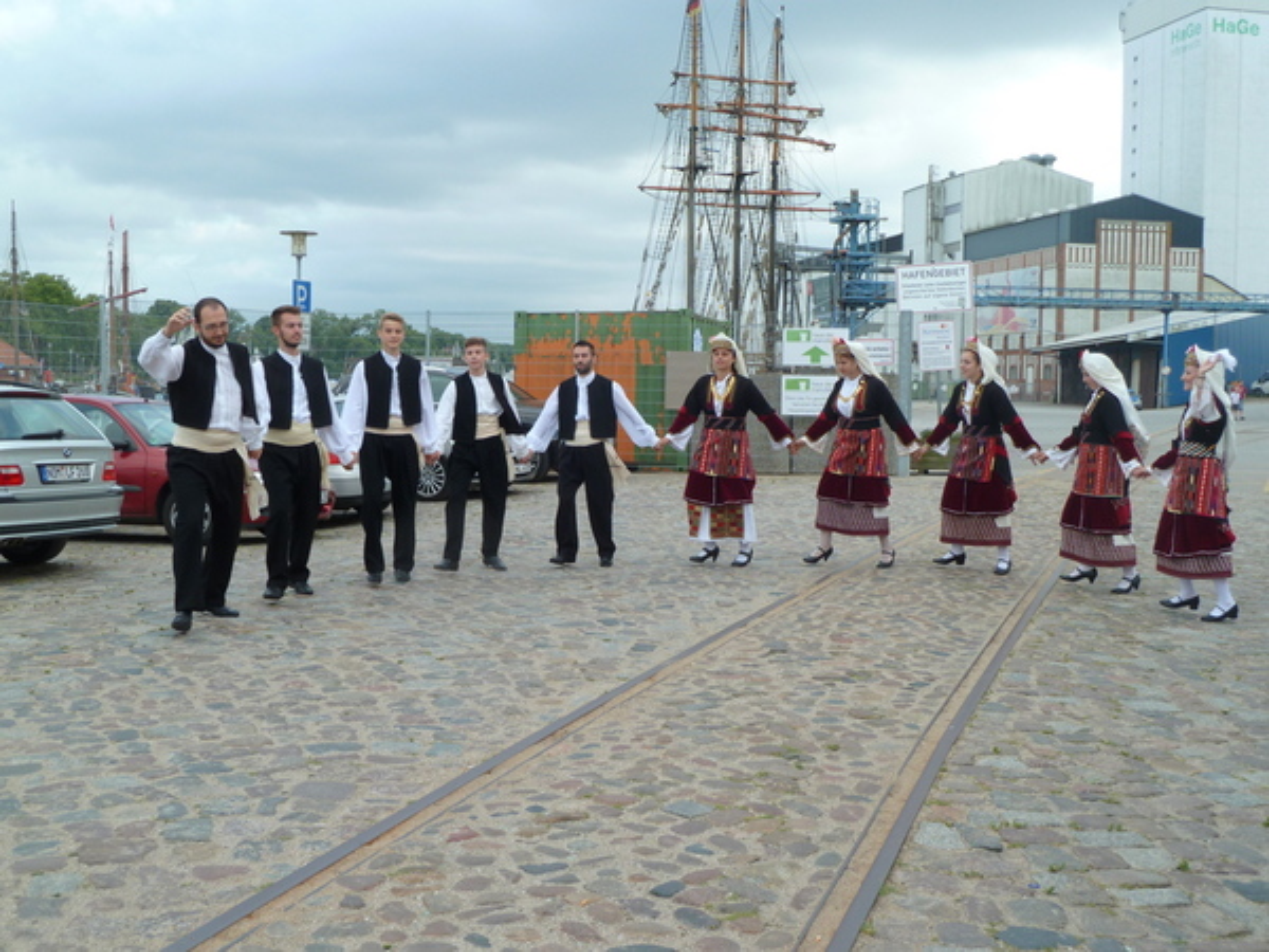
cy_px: 476
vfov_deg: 36.0
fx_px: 1466
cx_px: 634
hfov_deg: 46.8
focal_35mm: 40
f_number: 4
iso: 80
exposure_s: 1/160
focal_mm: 6.5
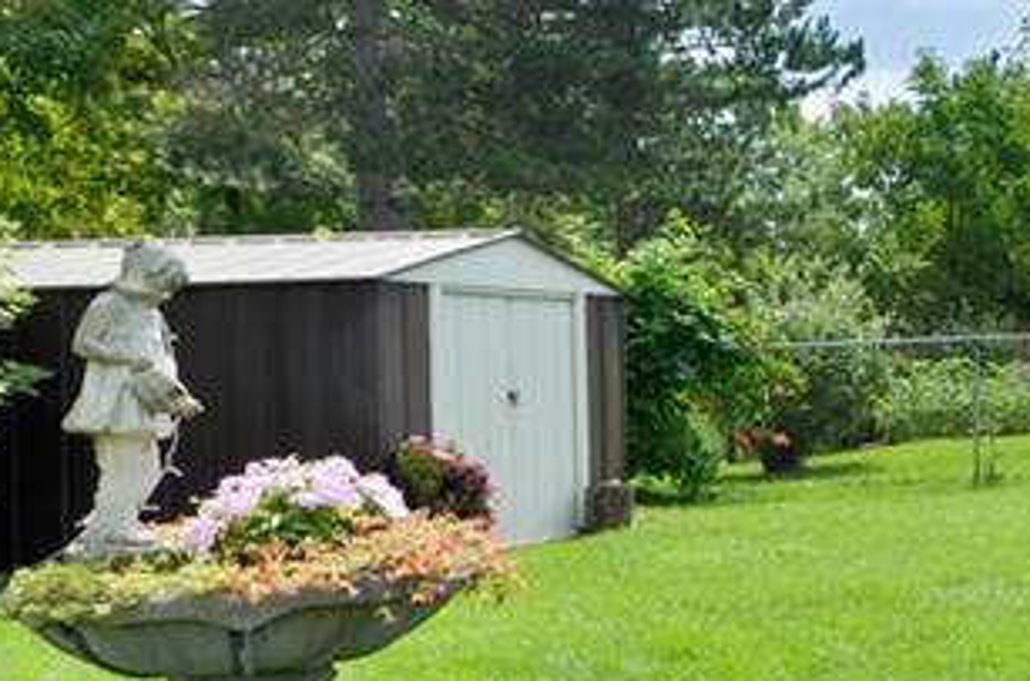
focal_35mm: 60
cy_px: 304
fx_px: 1712
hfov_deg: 25.4
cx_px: 1537
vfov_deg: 22.5
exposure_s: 1/80
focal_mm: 12
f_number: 9
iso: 250
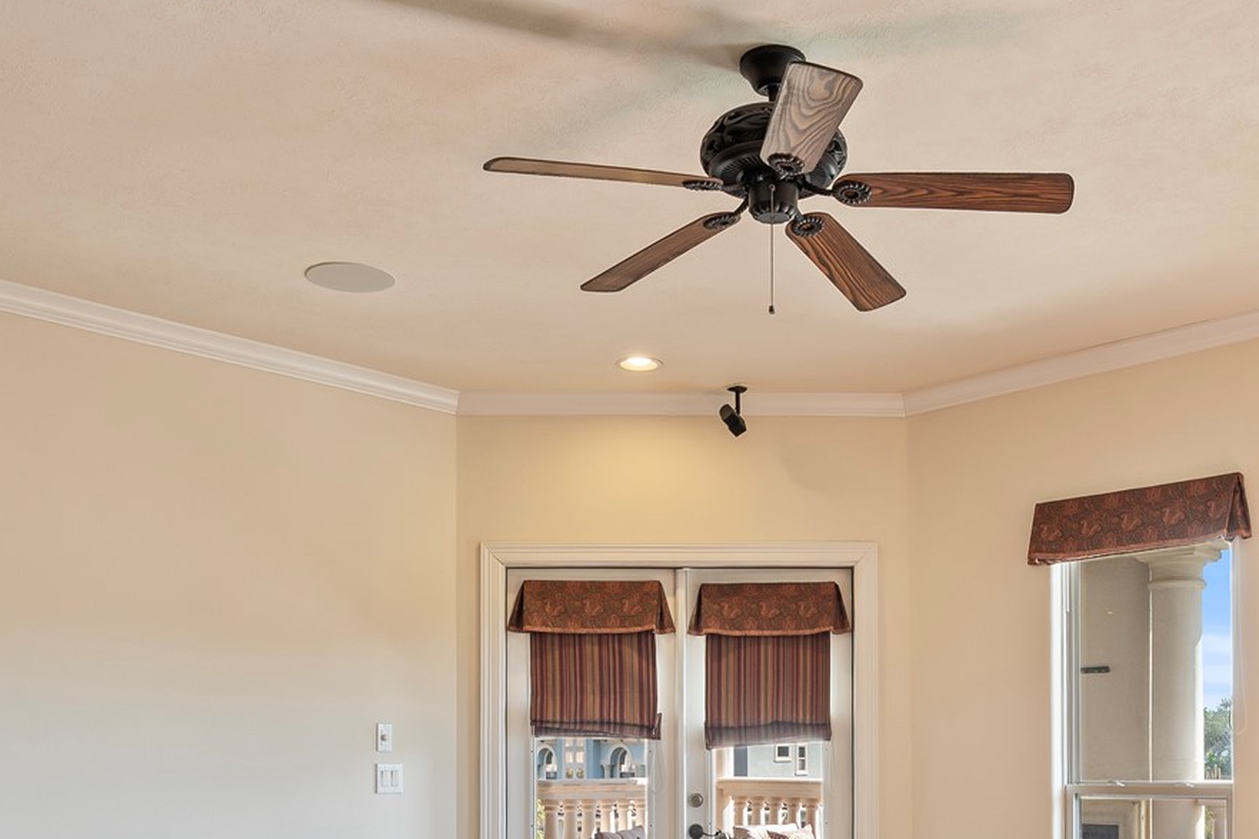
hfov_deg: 51.7
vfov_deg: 33.9
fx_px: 1294
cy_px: 766
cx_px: 723
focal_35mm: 37
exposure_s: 1/6
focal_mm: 15
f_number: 6.3
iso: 100
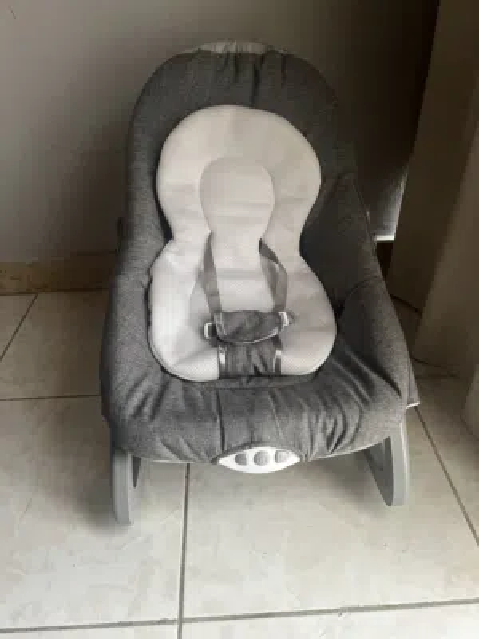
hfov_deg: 53.1
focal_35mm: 26
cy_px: 320
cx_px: 240
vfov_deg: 67.3
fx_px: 480
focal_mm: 5.7
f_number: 1.5
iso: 160
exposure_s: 1/60
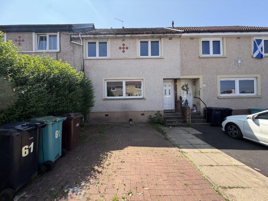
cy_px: 100
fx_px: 108
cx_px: 134
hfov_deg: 102.1
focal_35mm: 14
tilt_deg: -0.3
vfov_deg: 85.7
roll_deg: +0.8
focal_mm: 2.22
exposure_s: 1/502
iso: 40
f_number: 2.2
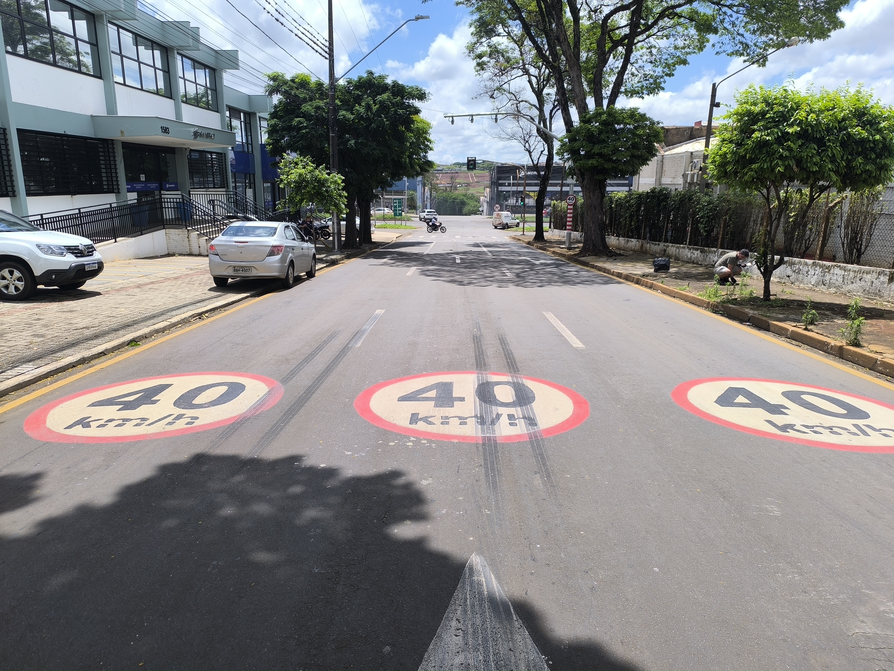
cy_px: 336
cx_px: 447
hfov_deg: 73.9
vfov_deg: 58.9
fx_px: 594
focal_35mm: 23
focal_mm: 6.14
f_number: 1.65
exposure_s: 1/1060
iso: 50
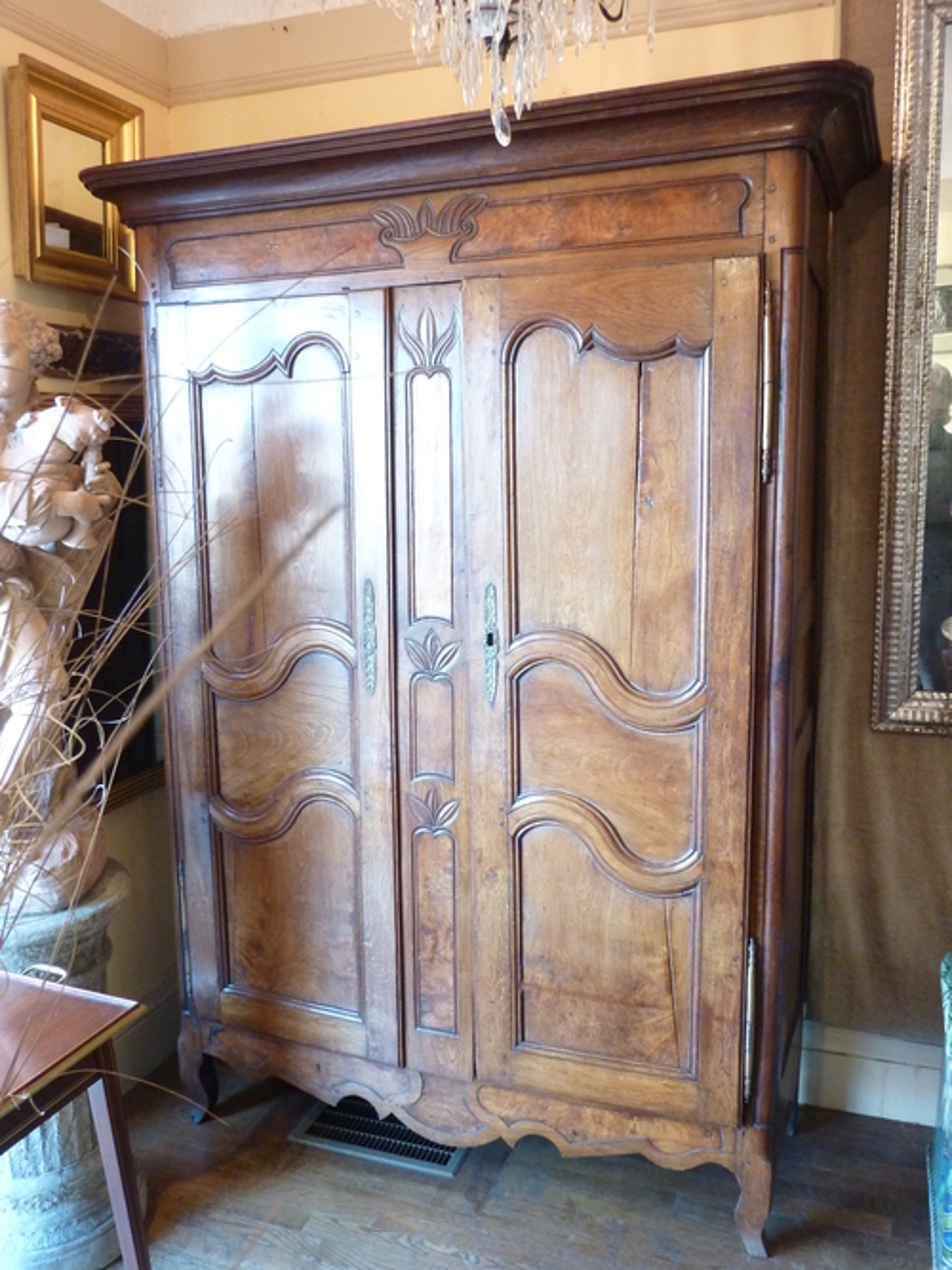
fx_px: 1064
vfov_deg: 61.7
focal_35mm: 29
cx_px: 476
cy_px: 635
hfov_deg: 48.2
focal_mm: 4.7
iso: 400
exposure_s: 1/13
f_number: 3.4
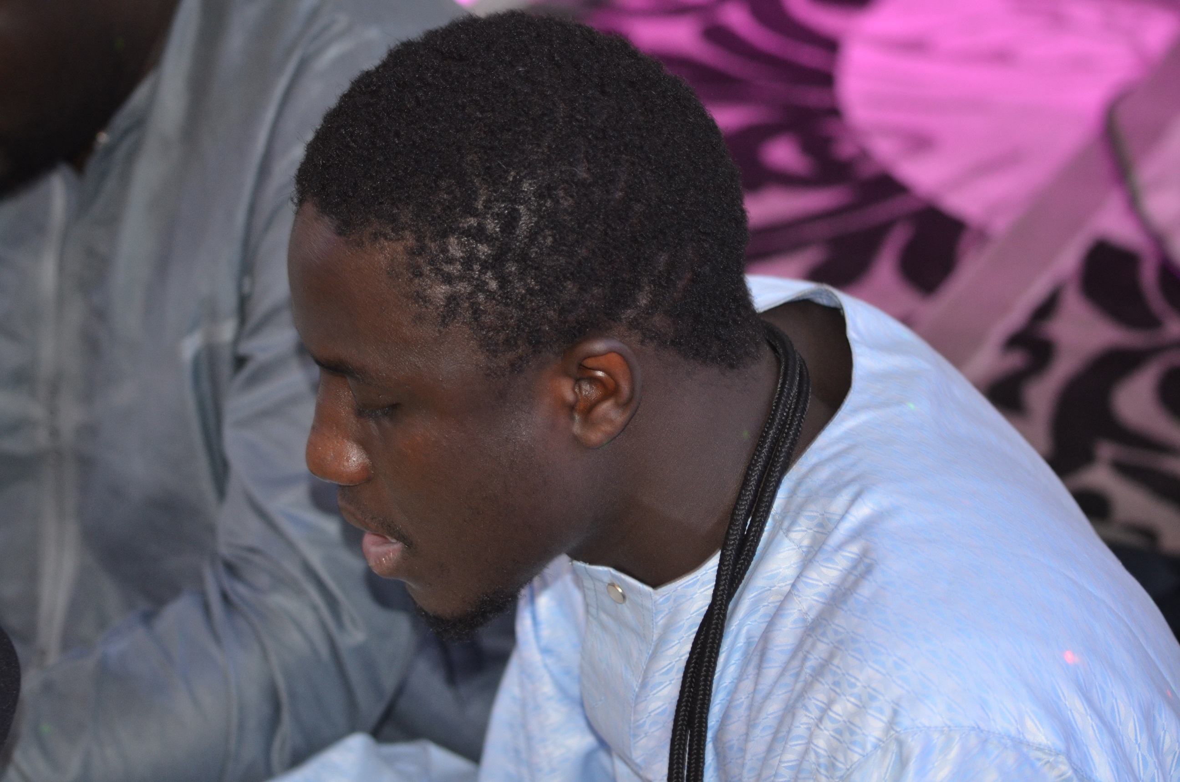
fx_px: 3435
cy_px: 391
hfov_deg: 19.5
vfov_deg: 13.0
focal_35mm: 105
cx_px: 590
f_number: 4
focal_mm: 70
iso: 800
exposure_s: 1/60
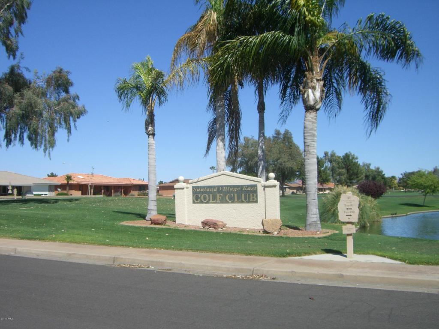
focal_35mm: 38
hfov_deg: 49.0
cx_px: 220
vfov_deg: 37.7
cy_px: 164
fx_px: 482
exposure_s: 1/800
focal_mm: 6.2
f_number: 4.3
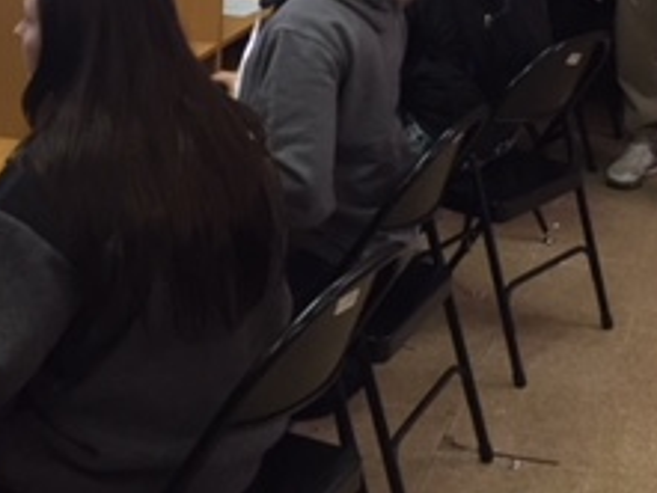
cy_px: -74
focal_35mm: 84
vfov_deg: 16.9
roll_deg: -3.6
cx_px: 482
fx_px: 1595
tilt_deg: -7.3
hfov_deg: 23.1
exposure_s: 1/30
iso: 50
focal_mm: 4.15
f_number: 2.2
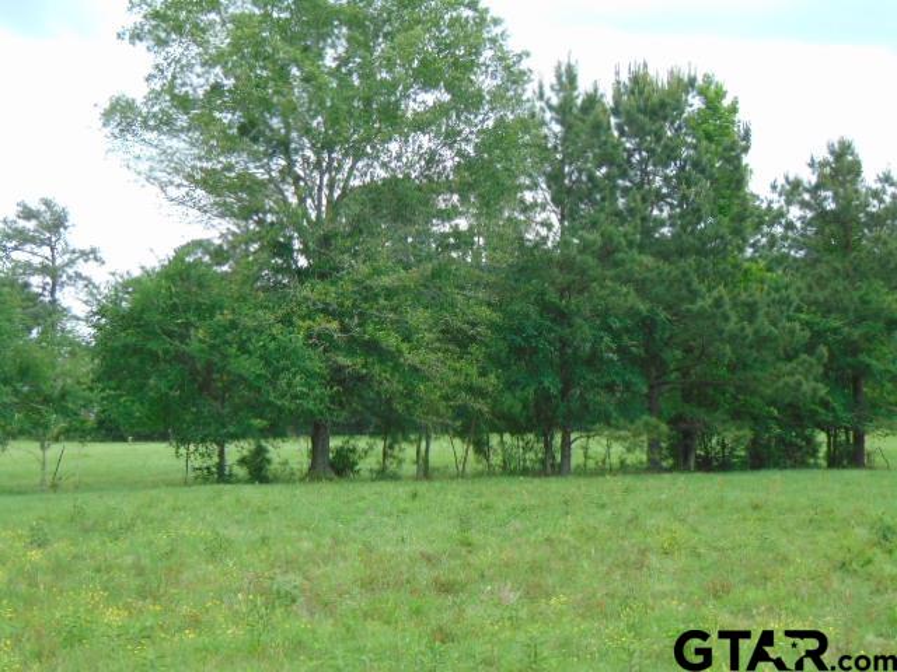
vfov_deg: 20.7
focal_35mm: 71
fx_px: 1840
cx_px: 448
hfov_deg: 27.4
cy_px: 336
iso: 80
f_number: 3.7
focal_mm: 12.8
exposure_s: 1/200
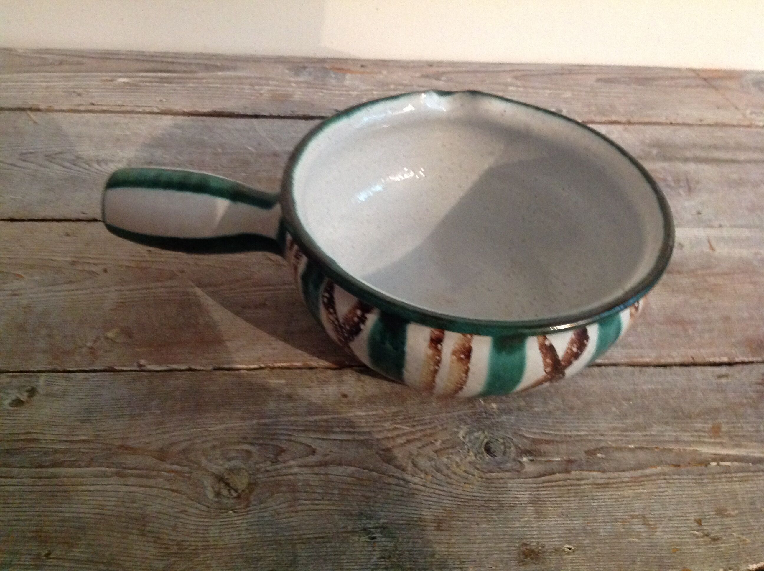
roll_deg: -6.0
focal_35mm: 35
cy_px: 286
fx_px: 771
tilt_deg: -44.9
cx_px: 382
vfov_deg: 40.6
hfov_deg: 52.7
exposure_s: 1/15
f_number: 2.4
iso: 500
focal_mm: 4.28
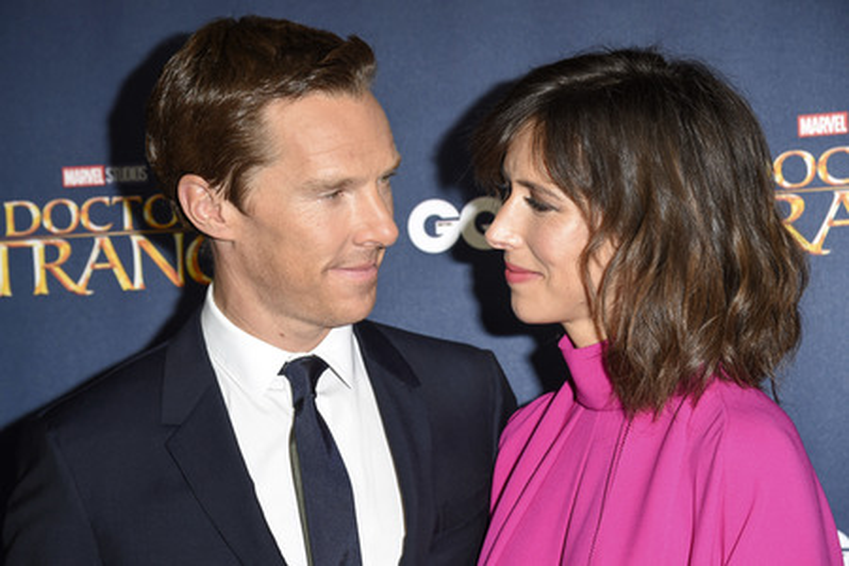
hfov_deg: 22.1
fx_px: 2169
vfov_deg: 14.9
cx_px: 424
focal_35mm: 92
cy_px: 283
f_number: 5.6
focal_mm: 92
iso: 640
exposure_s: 1/250
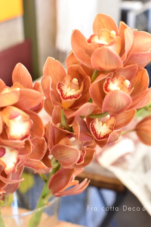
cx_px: 75
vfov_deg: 38.9
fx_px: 321
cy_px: 112
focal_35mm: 51
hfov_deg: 26.5
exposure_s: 1/8
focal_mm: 50
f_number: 5.6
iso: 3200
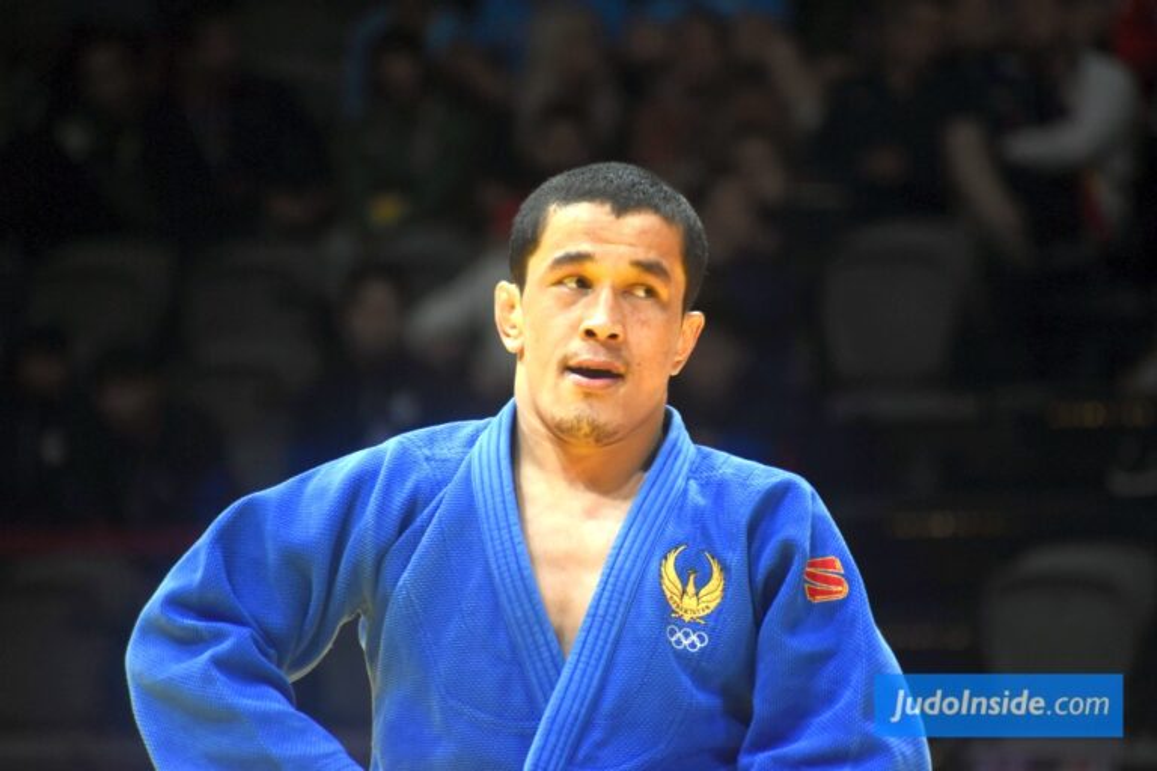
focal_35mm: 450
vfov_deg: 3.1
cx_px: 578
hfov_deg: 4.6
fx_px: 14461
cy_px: 386
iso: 1600
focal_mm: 300
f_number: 6.3
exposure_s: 1/400
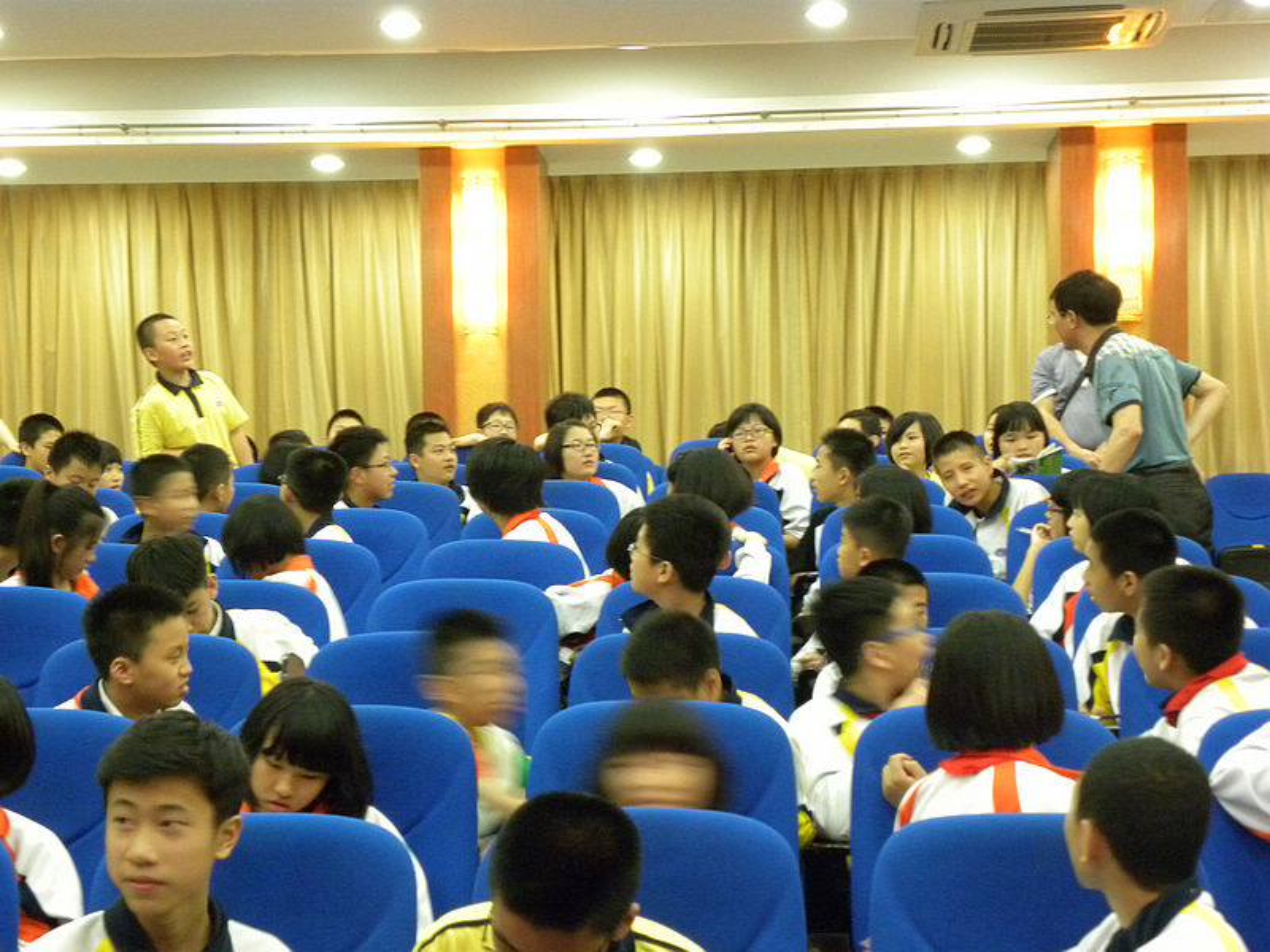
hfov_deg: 29.4
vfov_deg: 22.3
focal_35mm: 66
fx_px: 2421
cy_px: 476
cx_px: 635
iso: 428
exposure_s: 1/9.6
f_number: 3.5
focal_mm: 11.8
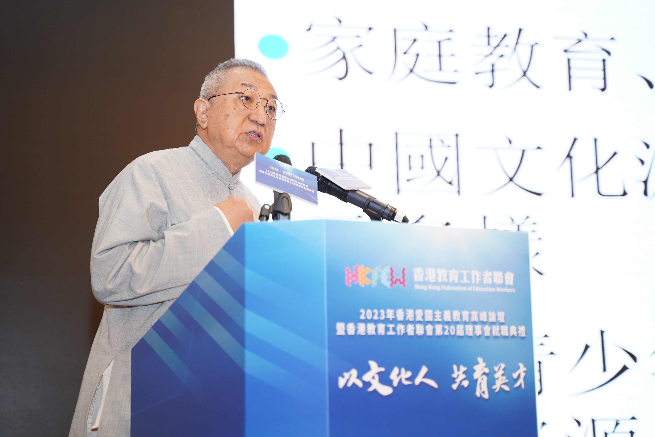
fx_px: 1164
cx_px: 328
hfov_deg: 31.4
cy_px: 218
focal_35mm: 64
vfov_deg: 21.2
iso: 1250
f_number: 3.2
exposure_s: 1/125
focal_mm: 64
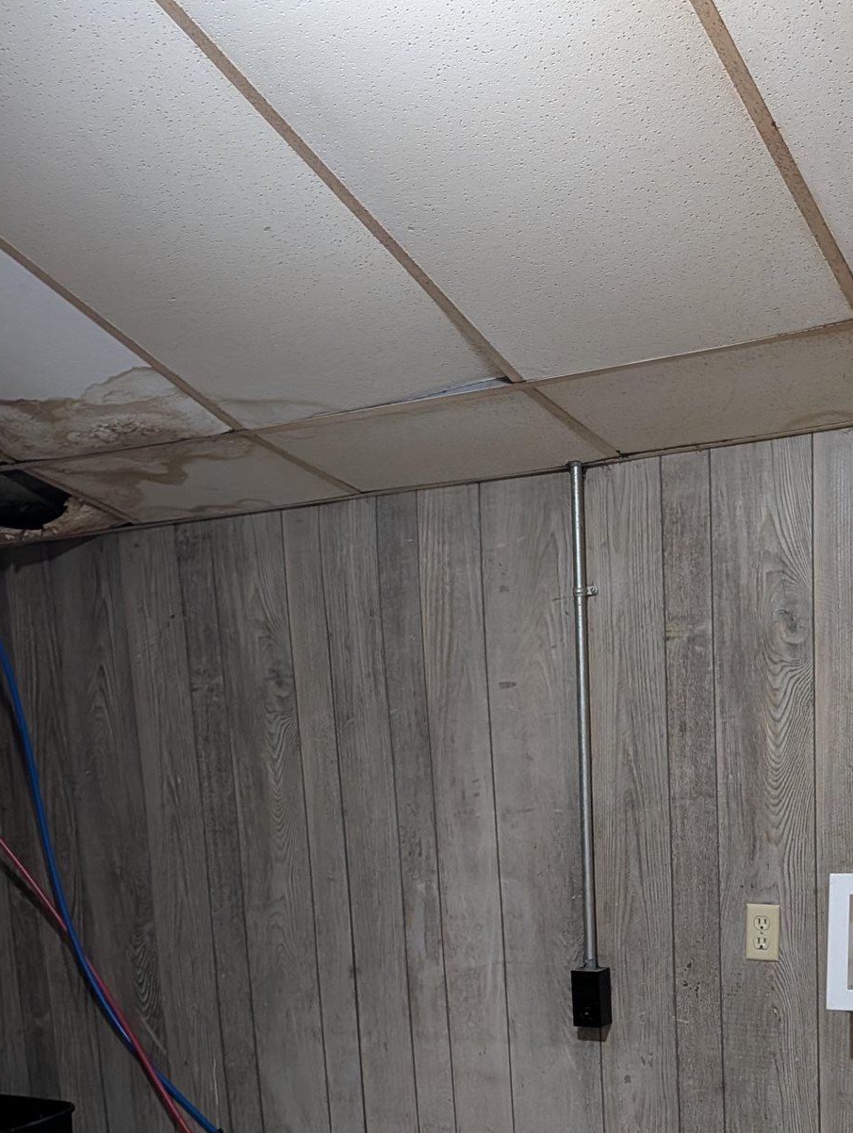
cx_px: 496
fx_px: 1508
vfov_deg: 38.3
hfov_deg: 31.5
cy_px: 1023
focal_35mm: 46
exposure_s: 1/69.9
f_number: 1.68
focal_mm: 6.9
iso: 1179
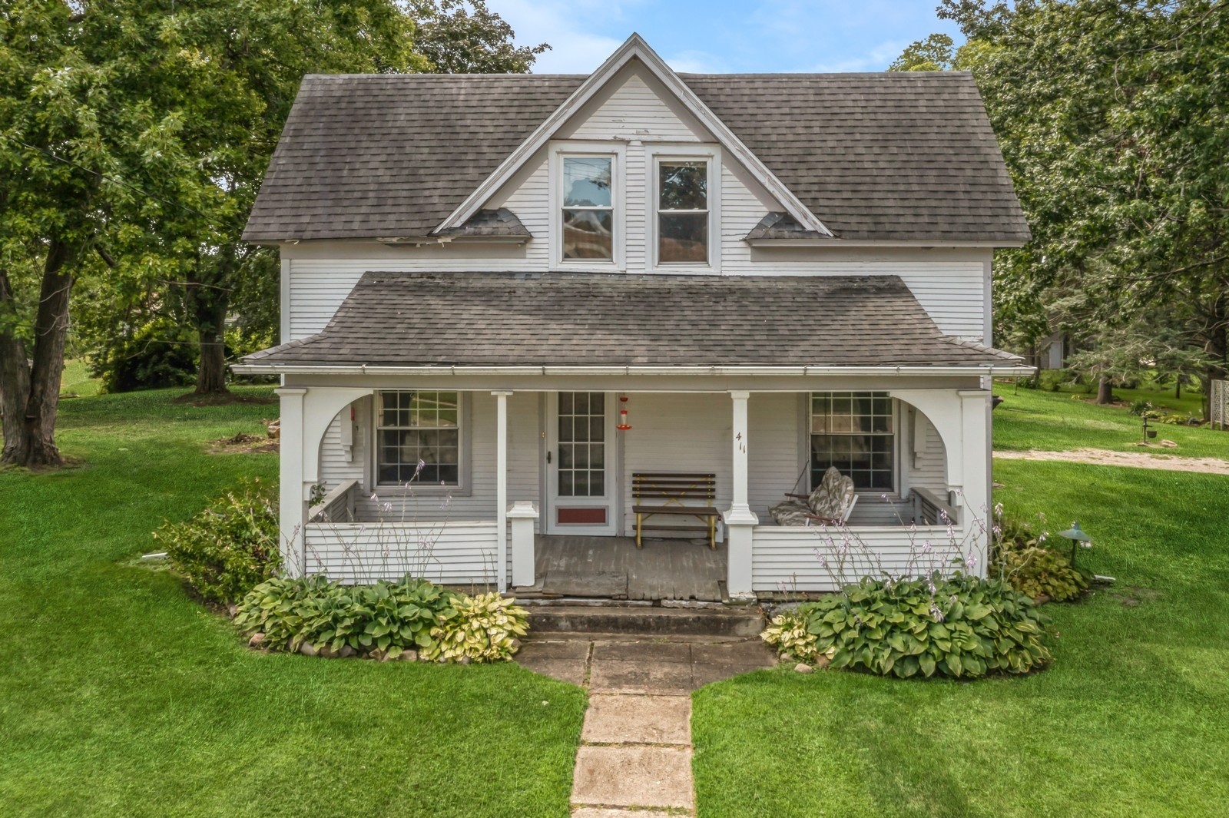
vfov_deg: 46.4
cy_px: 409
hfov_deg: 65.5
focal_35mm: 28
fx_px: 955
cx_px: 614
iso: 100
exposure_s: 1/100
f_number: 10
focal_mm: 10.26
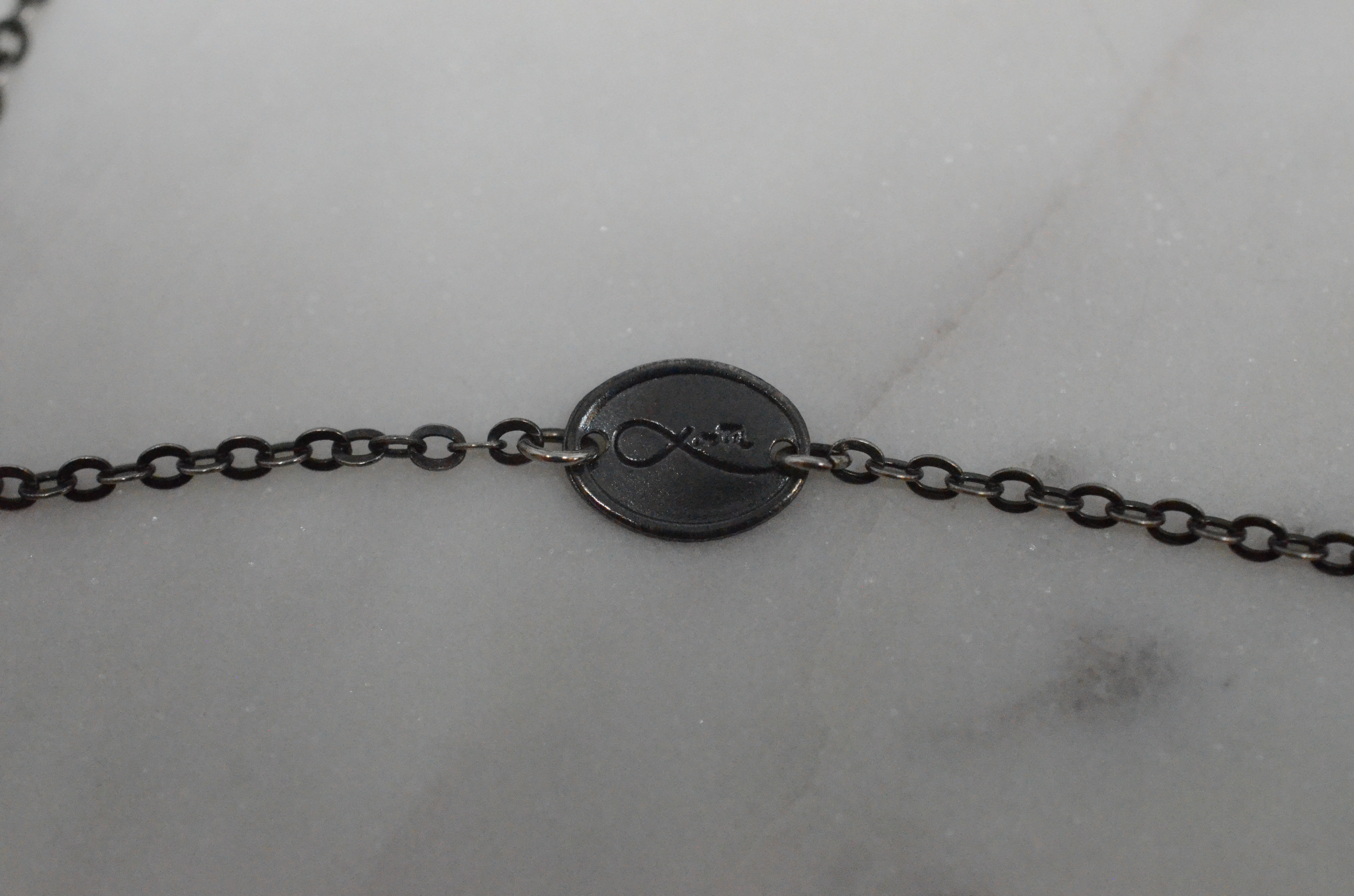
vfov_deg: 22.5
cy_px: 448
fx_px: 2252
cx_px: 677
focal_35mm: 60
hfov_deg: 33.5
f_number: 8
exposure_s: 1/1000
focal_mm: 40
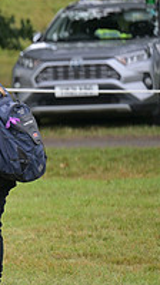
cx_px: -203
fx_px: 4609
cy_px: 95
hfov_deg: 2.0
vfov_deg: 3.6
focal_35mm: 609
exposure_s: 1/1250
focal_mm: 200
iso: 500
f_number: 3.2
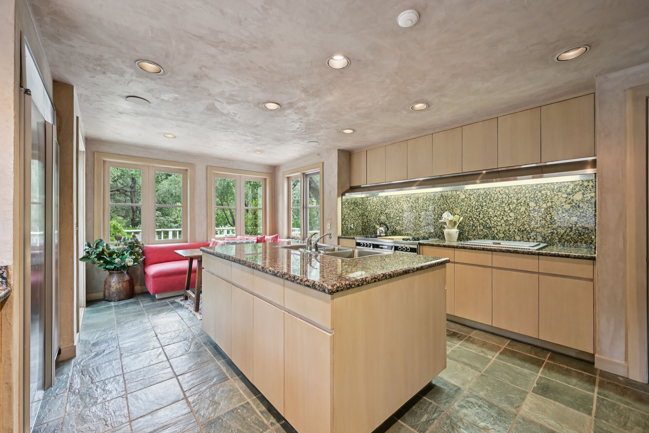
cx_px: 324
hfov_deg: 104.3
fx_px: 252
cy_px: 216
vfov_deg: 81.2
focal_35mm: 14
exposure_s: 1/40
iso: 1600
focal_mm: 14
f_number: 9
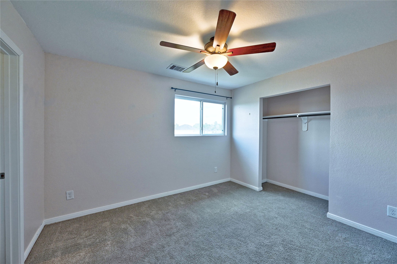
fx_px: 154
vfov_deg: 81.1
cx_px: 198
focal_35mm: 14
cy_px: 132
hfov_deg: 104.3
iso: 400
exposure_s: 1/20
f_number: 8
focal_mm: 14
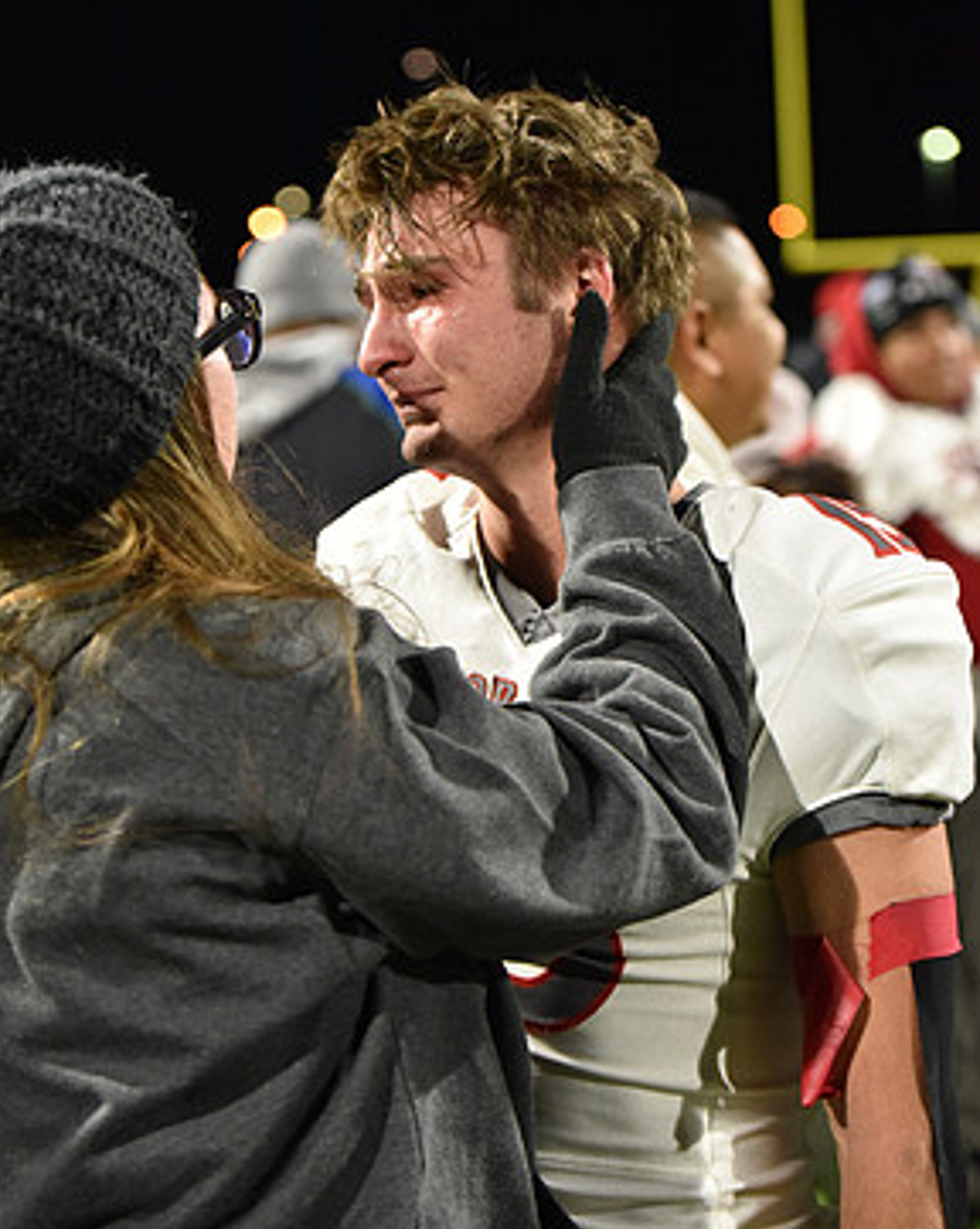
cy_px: 552
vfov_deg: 23.3
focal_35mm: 82
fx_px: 2978
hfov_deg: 18.7
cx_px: 480
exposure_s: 1/640
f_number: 2.8
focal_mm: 70
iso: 6400
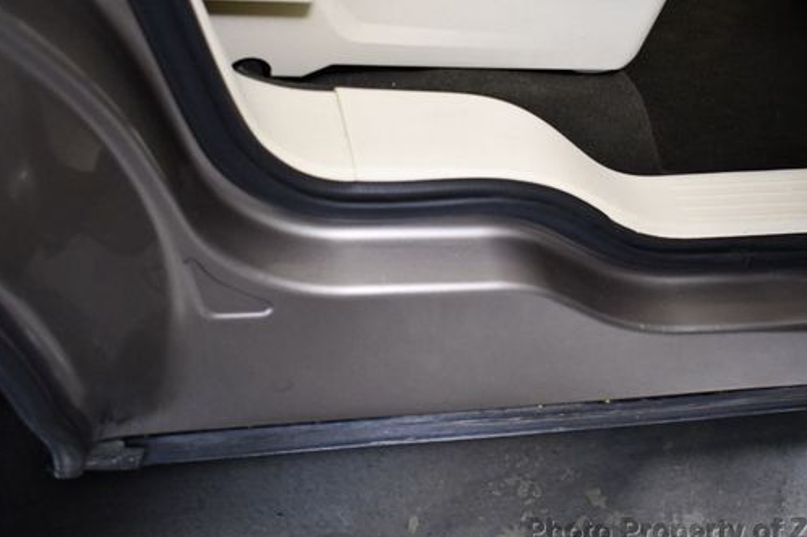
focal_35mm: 54
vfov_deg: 25.0
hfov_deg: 36.7
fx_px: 1209
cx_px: 507
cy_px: 216
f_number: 4.2
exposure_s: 1/80
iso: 3200
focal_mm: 28
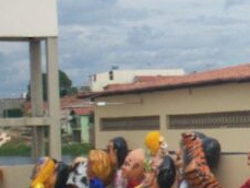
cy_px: 80
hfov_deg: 11.3
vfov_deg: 9.2
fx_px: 1163
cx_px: 474
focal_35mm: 161
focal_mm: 5.9
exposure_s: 1/786
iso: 100
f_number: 4.5
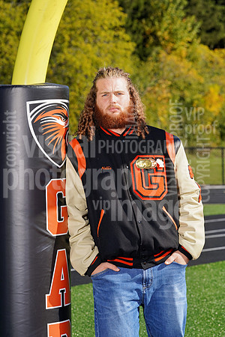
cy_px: 168
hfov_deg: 9.5
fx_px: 1350
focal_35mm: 144
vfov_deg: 14.3
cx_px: 112
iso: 100
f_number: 8
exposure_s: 1/200
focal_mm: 144
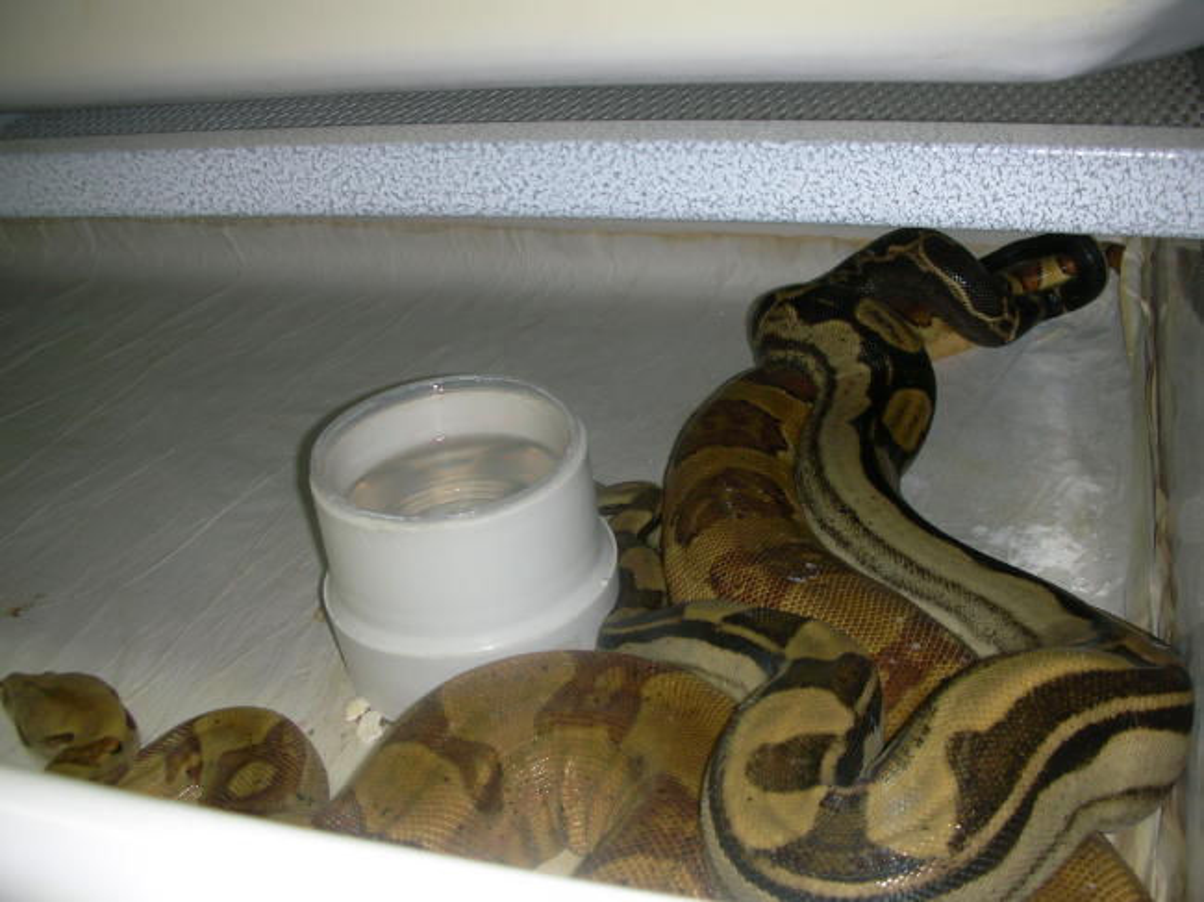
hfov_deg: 52.6
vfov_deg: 40.7
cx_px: 602
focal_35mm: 35
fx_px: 1217
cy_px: 451
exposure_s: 1/60.1
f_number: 3
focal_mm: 5.8
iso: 50
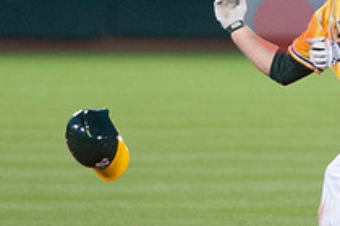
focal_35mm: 827
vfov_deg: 1.7
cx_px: 431
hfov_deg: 2.5
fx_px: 7810
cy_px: 30
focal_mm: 300
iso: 2500
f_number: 2.8
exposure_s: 1/1600
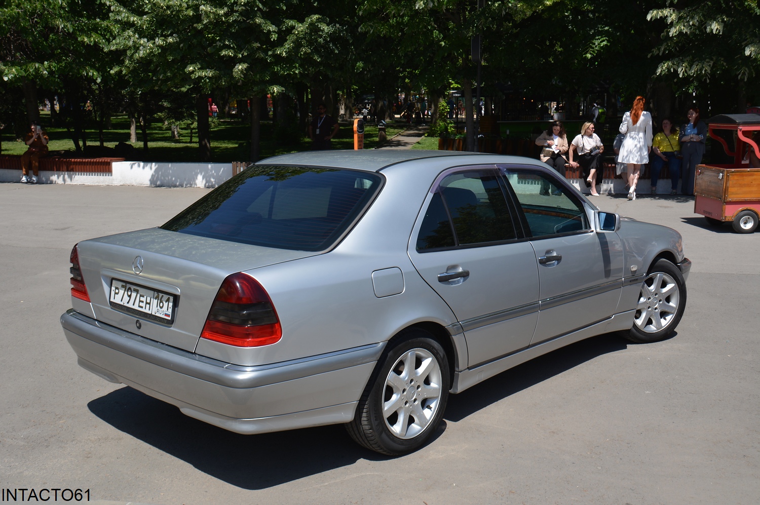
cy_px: 252
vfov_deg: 34.1
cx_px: 380
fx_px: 823
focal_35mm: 39
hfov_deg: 49.6
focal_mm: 26
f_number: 8
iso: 100
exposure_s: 1/250
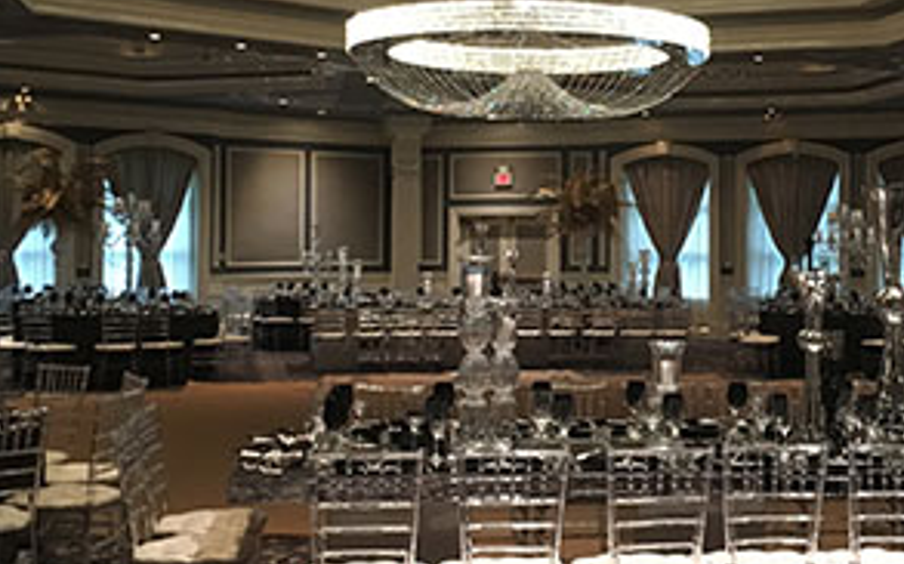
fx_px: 1379
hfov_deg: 35.9
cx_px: 597
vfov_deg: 23.1
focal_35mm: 56
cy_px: 213
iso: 200
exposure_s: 1/20
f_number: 2.2
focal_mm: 4.15
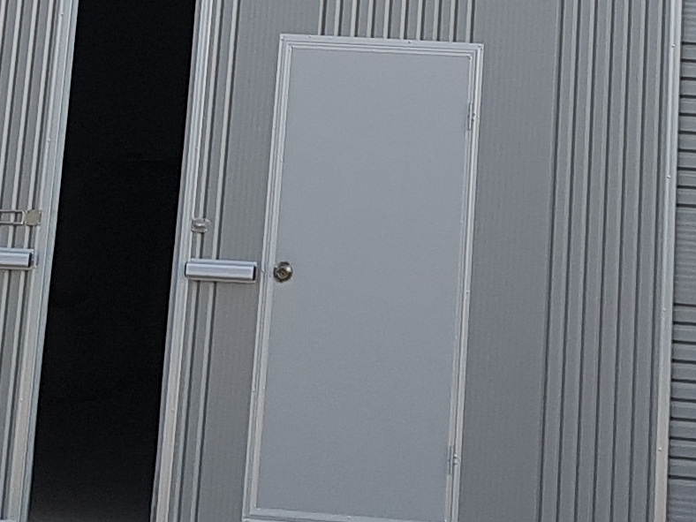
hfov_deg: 14.8
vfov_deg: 10.4
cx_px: 424
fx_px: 2674
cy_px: -473
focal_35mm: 133
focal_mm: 4.2
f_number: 1.7
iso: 50
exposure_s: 1/1232
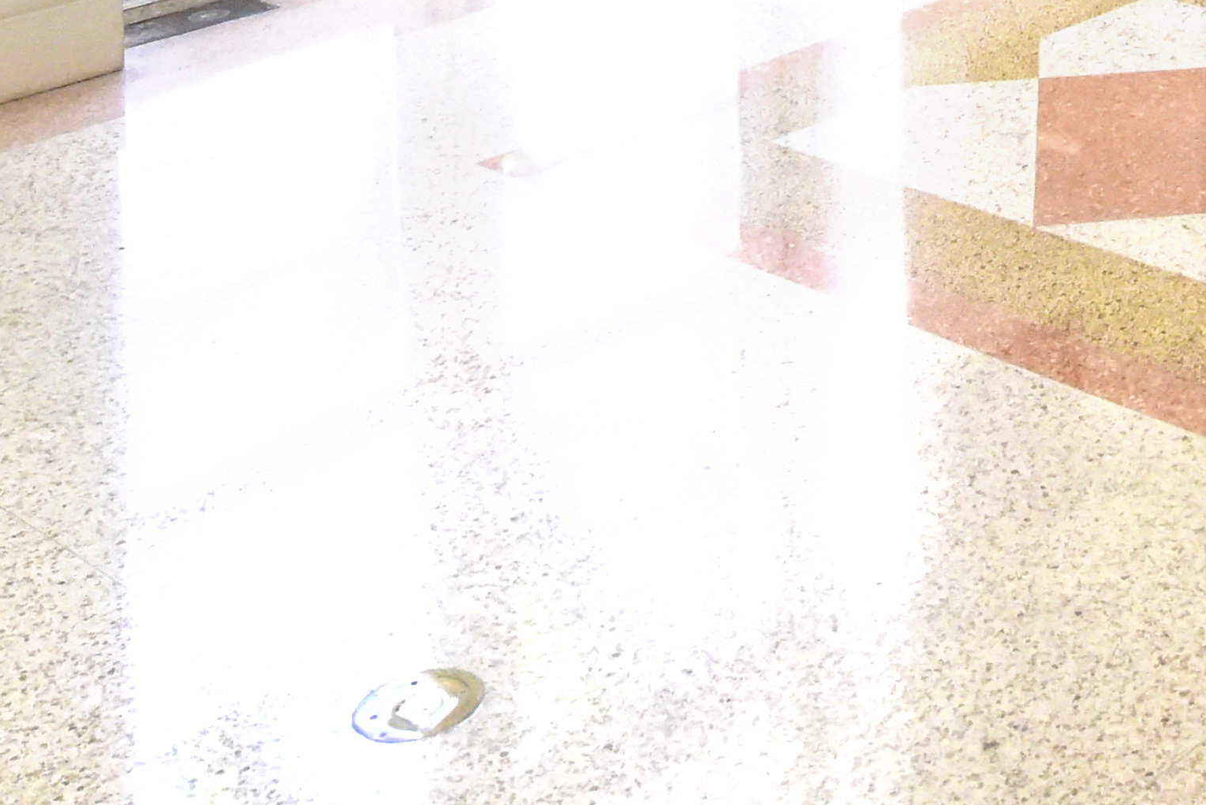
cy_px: -736
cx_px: 1465
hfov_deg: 23.9
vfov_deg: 14.9
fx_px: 2581
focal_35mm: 77
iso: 8000
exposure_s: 1/320
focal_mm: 16
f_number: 10
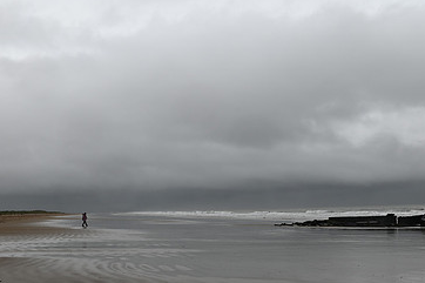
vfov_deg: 27.7
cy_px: 213
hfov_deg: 41.1
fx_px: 566
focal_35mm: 48
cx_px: 208
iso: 400
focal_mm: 30
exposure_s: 1/640
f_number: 8
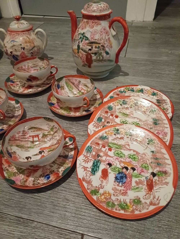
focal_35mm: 25
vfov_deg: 69.4
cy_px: 120
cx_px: 90
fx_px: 173
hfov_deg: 54.9
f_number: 1.8
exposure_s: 1/17
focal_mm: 4.65
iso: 1600
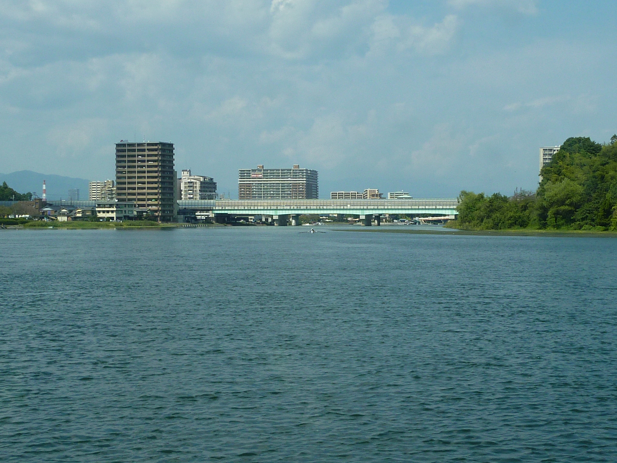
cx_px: 308
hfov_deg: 29.0
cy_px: 232
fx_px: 1194
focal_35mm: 67
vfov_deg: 21.9
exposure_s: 1/500
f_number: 5
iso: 80
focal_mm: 6.1
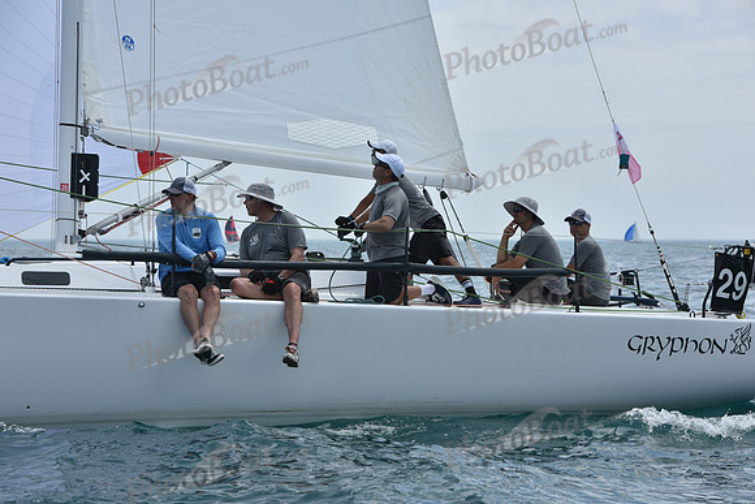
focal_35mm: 110
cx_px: 378
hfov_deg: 18.6
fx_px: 2307
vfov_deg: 12.5
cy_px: 252
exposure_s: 1/1250
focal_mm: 110
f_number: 8
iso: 250
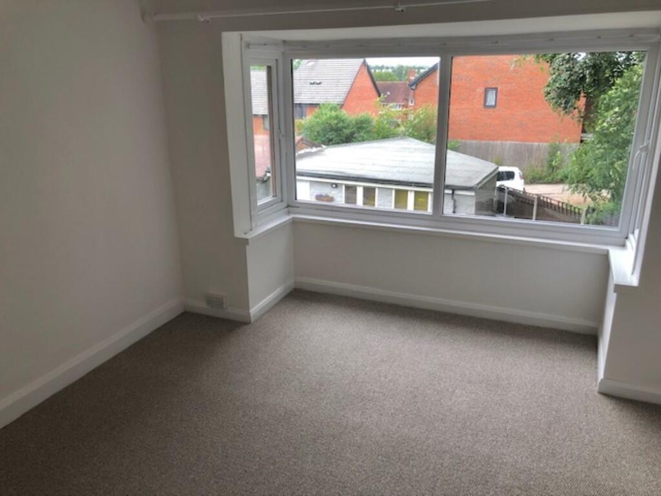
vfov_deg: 49.7
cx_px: 330
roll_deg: +1.1
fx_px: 535
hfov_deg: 63.4
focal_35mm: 28
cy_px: 248
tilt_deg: -18.1
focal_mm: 3.99
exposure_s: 1/105
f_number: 1.8
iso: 20
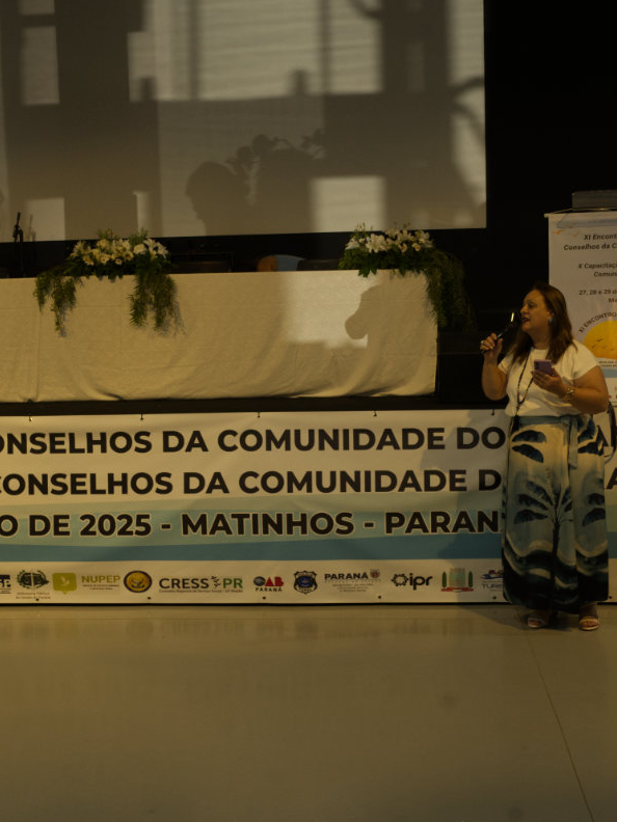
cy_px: 409
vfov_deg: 37.5
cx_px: 304
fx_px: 1212
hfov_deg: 28.6
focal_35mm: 51
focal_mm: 35
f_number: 5.6
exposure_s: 1/80
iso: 2000
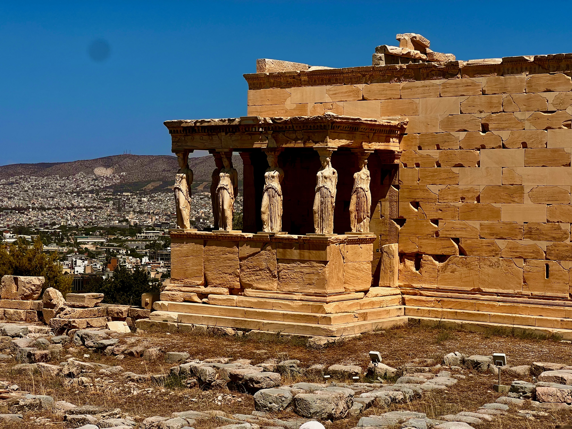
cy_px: 214
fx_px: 1272
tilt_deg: -0.8
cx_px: 286
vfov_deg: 19.1
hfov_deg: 25.3
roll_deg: -0.9
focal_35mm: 77
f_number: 2.8
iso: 32
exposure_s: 1/1698
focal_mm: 9
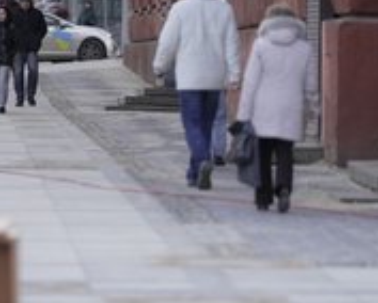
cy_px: 134
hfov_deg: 4.6
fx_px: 4749
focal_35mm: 424
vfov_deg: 3.7
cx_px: 66
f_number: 2.8
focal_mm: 200
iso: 400
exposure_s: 1/1000
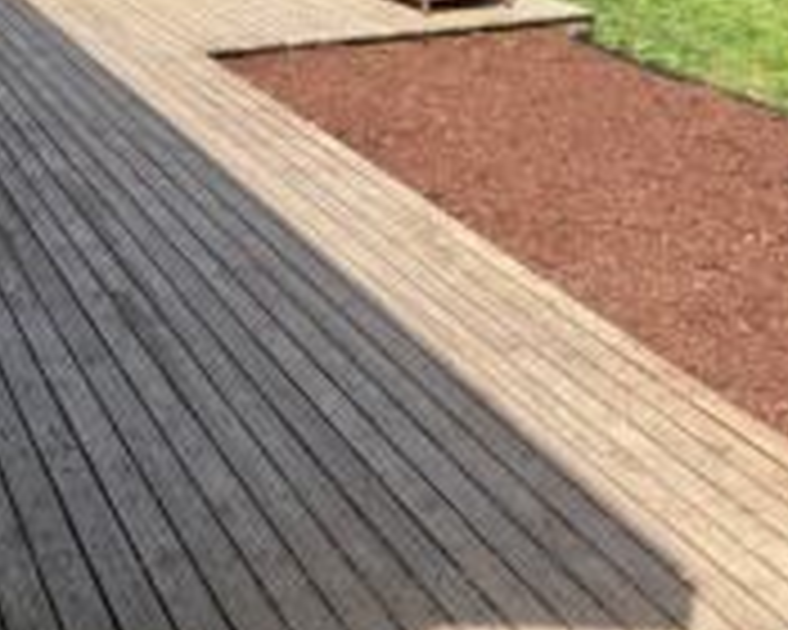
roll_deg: -0.6
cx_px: 387
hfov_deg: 32.5
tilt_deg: -11.5
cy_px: 0
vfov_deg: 25.0
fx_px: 1353
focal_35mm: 58
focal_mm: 5.96
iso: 50
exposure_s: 1/1626
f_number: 1.6
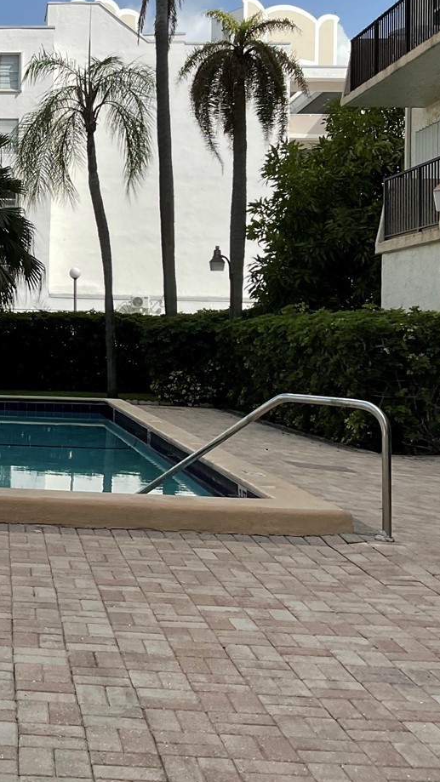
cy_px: 295
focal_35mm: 55
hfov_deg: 20.3
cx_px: -99
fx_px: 1141
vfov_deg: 37.6
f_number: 1.8
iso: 16
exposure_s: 1/2959
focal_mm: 3
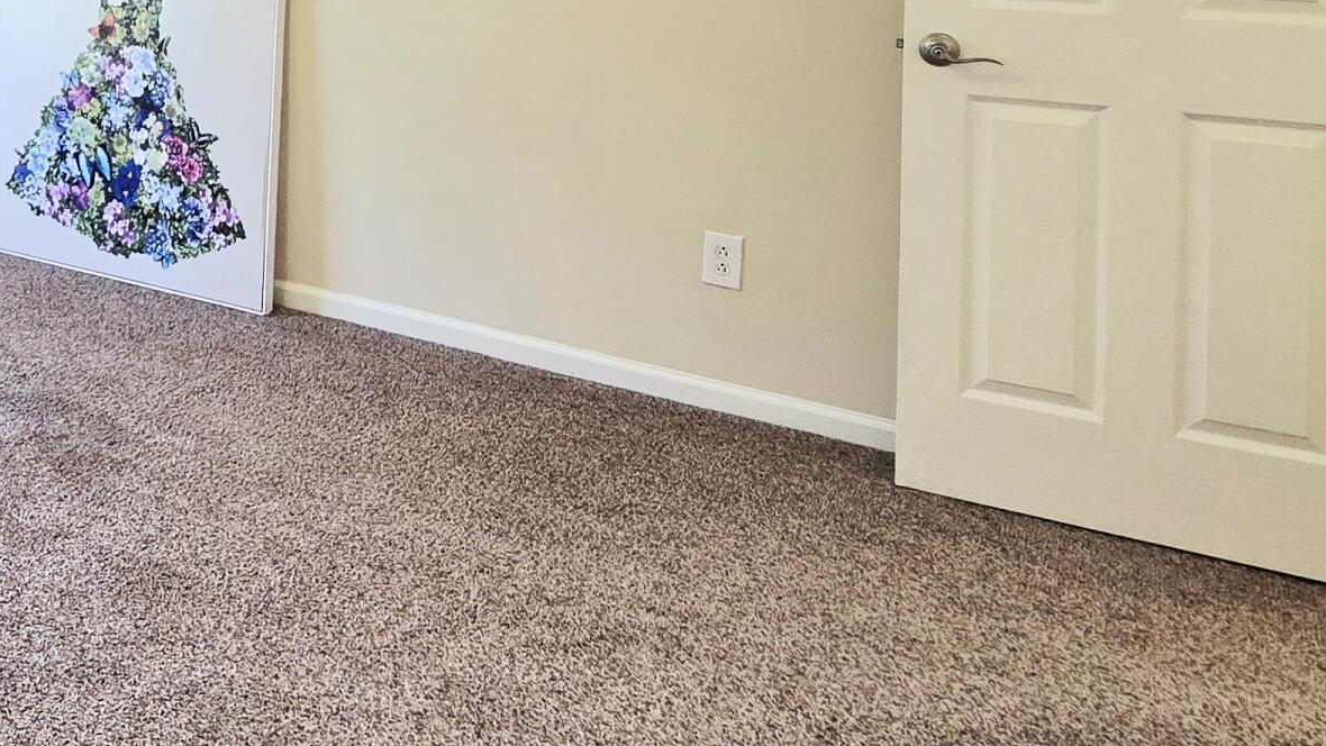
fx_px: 1266
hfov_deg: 45.3
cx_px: -44
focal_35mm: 36
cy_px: -91
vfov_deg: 29.4
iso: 50
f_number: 2.2
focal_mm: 2.2
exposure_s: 1/60.2
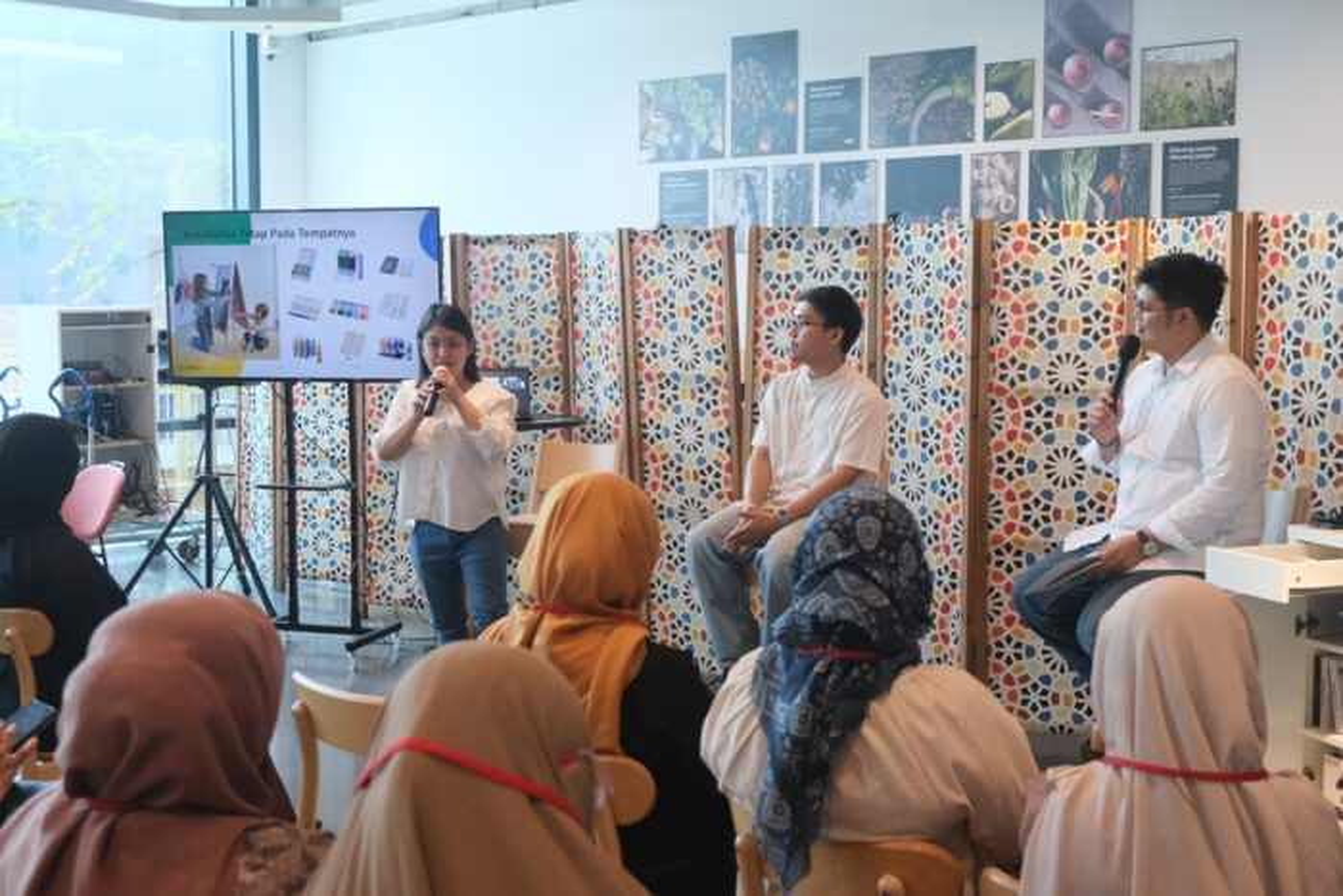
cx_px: 672
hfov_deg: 41.9
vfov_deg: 28.7
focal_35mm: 47
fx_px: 1754
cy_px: 448
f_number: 4.7
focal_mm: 31.4
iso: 1000
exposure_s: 1/30
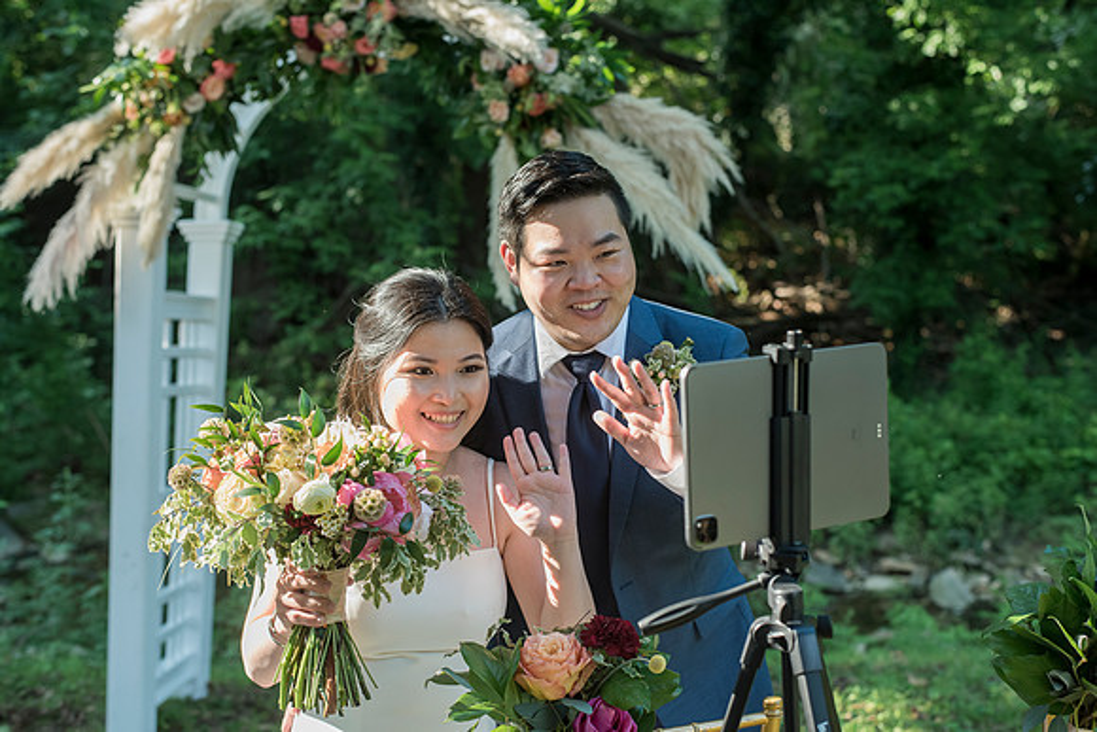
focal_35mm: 50
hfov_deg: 39.6
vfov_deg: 27.0
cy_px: 366
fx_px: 1524
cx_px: 548
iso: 1000
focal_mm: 50
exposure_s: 1/640
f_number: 4
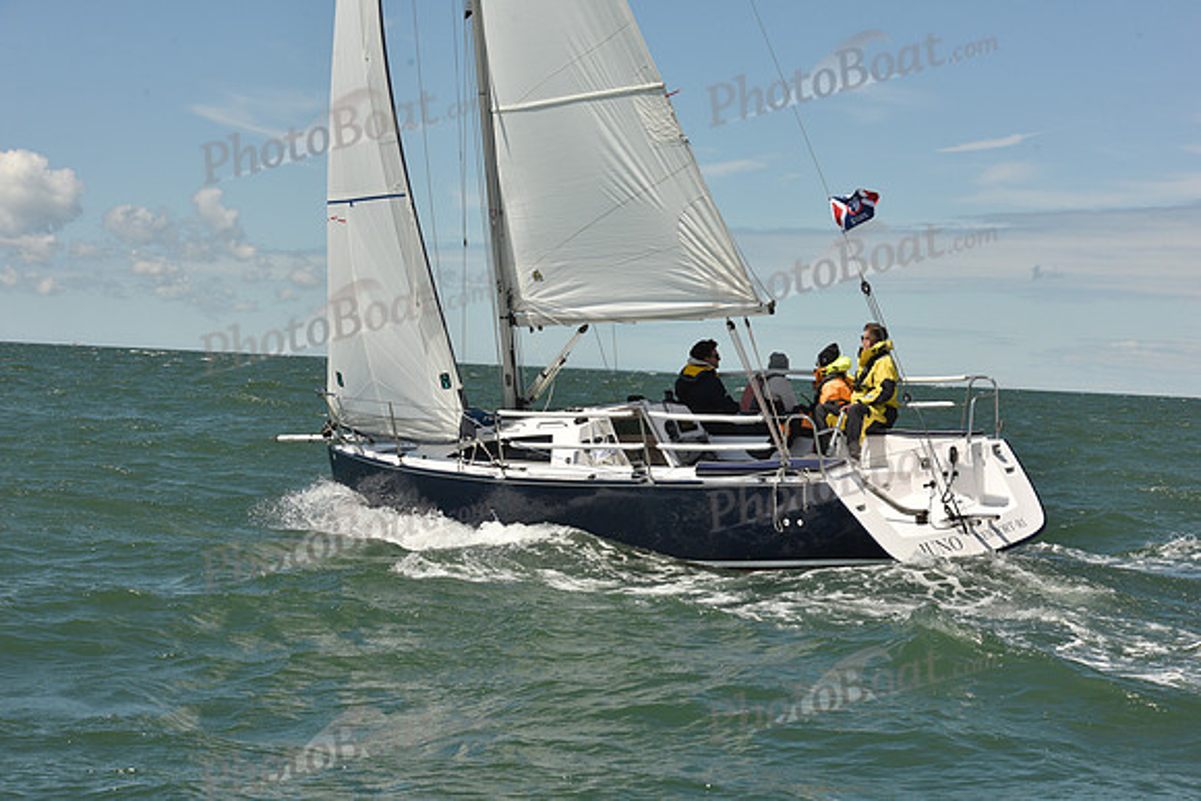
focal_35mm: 82
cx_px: 600
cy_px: 400
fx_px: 2736
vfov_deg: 16.7
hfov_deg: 24.8
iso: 320
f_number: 13
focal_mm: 82
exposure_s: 1/800
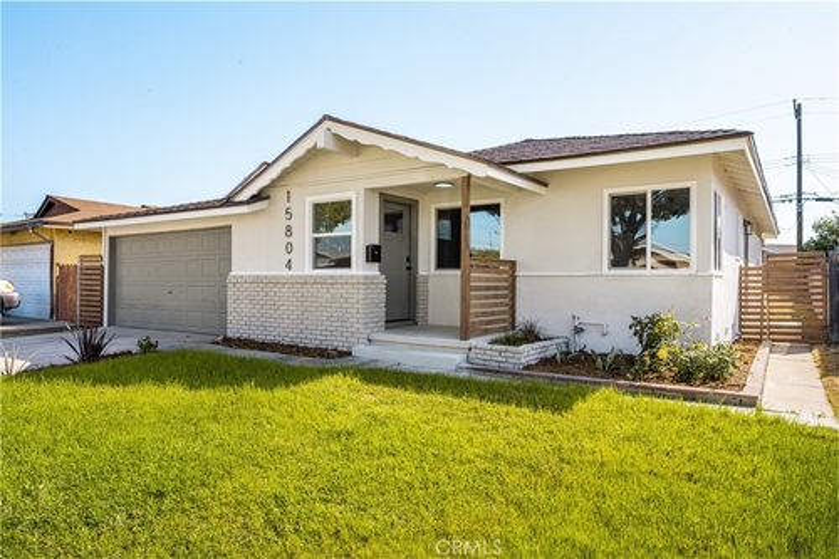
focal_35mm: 22
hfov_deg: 77.3
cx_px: 420
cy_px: 280
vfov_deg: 56.1
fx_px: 524
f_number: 16
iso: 125
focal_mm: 22.5
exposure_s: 1/125
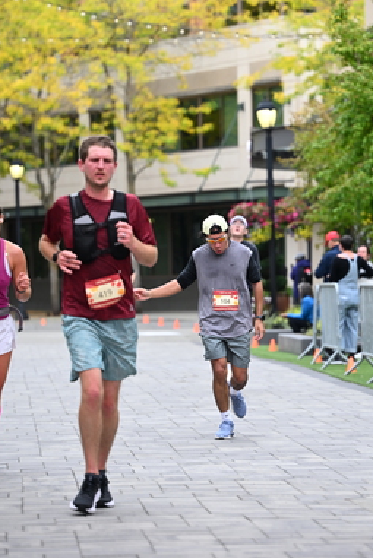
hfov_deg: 7.9
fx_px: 2686
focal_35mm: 173
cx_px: 233
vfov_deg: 11.9
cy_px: 206
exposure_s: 1/2000
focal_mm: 120
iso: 640
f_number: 2.8
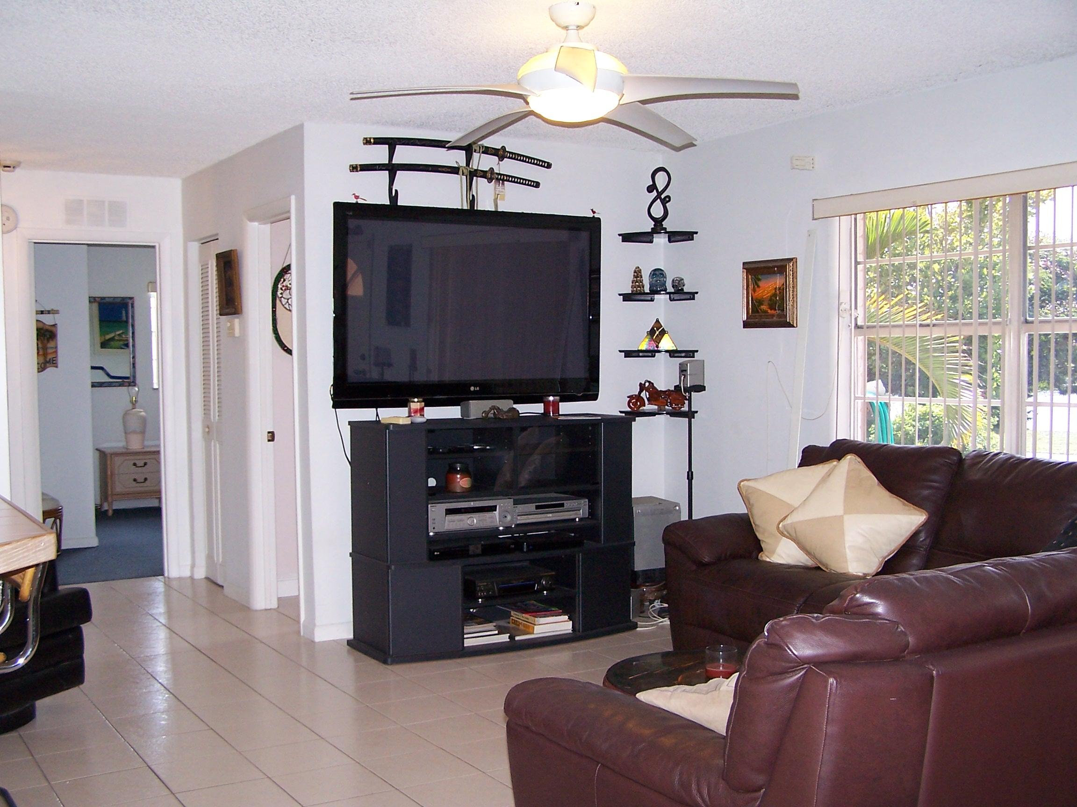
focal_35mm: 40
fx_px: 1245
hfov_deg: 46.8
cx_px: 538
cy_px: 404
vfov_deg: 36.0
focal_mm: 6.7
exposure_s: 1/60
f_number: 2.8
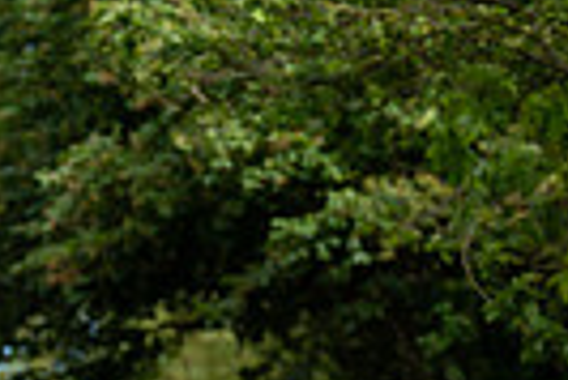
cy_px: 788
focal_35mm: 874
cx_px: -585
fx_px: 13805
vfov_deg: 1.6
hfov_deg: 2.3
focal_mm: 200
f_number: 5
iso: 125
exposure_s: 1/1000
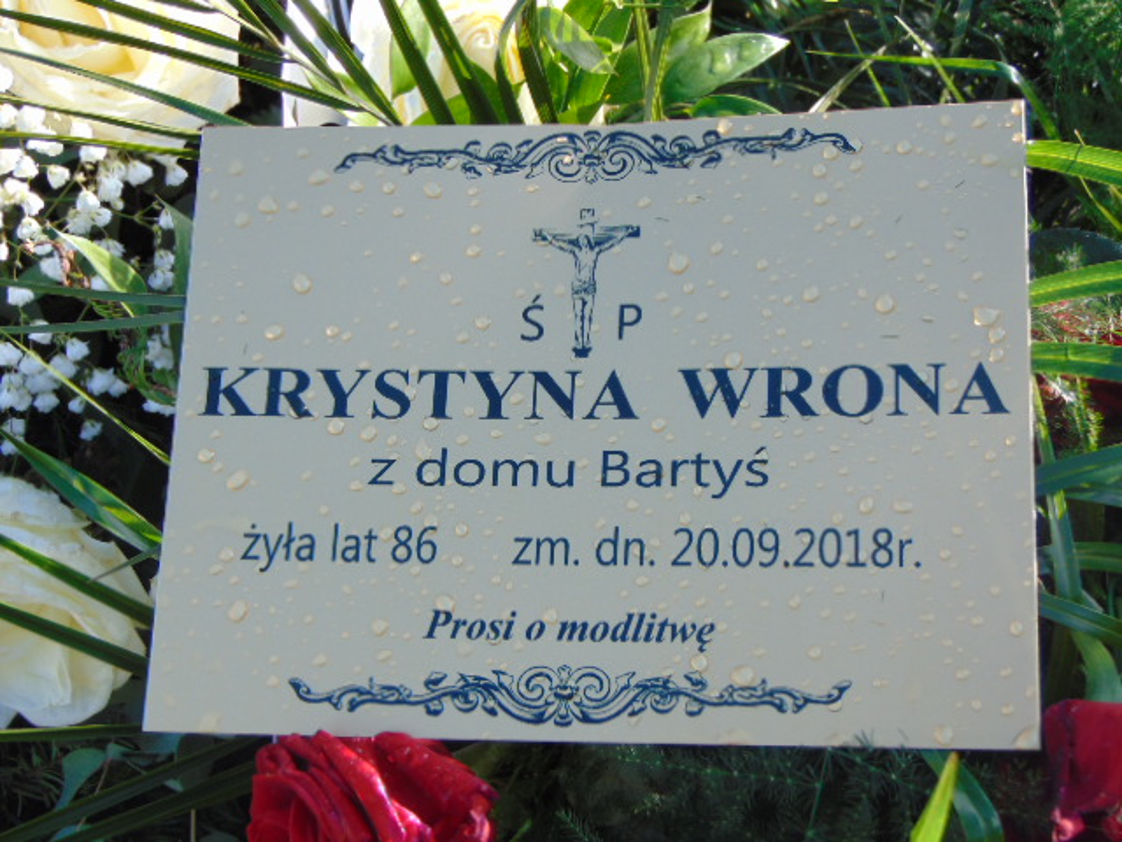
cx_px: 561
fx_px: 1945
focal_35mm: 60
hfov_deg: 32.2
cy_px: 421
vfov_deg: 24.4
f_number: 3.6
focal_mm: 10.8
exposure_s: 1/250
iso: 80
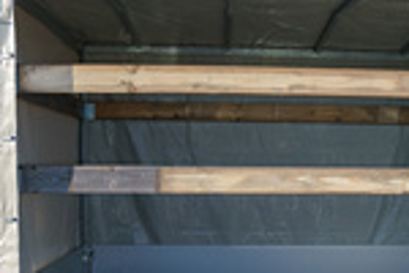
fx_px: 579
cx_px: 270
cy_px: 207
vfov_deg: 26.1
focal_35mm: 51
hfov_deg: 38.5
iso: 160
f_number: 2.8
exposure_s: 1/2000
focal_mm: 17
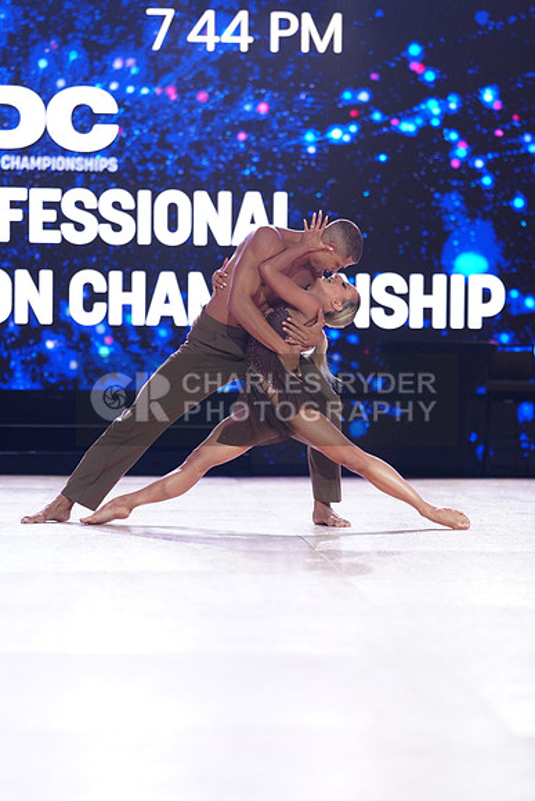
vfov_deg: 19.1
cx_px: 268
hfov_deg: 12.8
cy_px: 400
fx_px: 2384
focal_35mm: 107
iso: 2000
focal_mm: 107
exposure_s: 1/400
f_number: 2.8
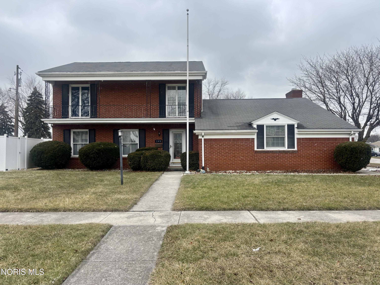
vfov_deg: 53.1
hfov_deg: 67.3
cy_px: 142
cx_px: 190
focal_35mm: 26
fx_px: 285
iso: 50
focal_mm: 5.96
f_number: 1.6
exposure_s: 1/1984
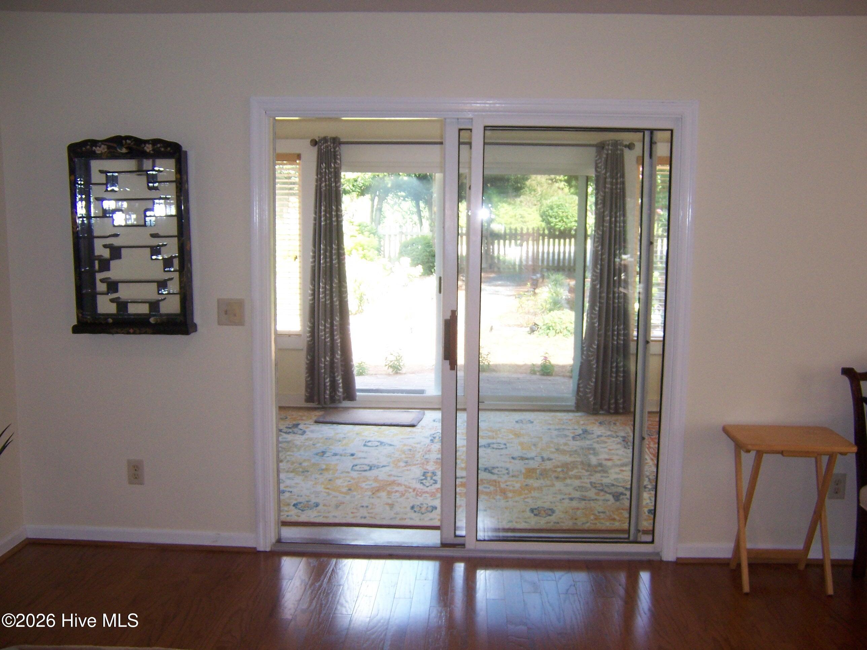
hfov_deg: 55.4
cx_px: 434
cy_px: 325
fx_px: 827
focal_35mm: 33
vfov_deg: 42.9
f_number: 2.8
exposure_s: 1/60
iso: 140
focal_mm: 5.5
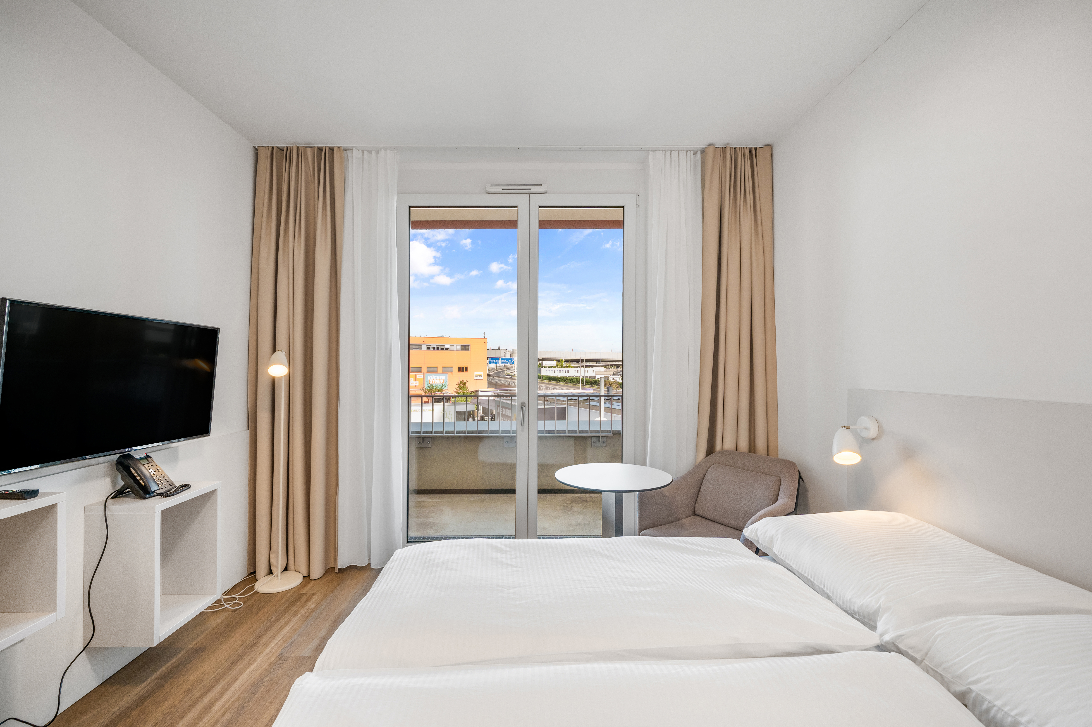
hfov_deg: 100.4
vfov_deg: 77.3
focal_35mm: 15
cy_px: 364
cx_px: 546
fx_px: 455
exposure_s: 1/40
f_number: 8
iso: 500
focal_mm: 15
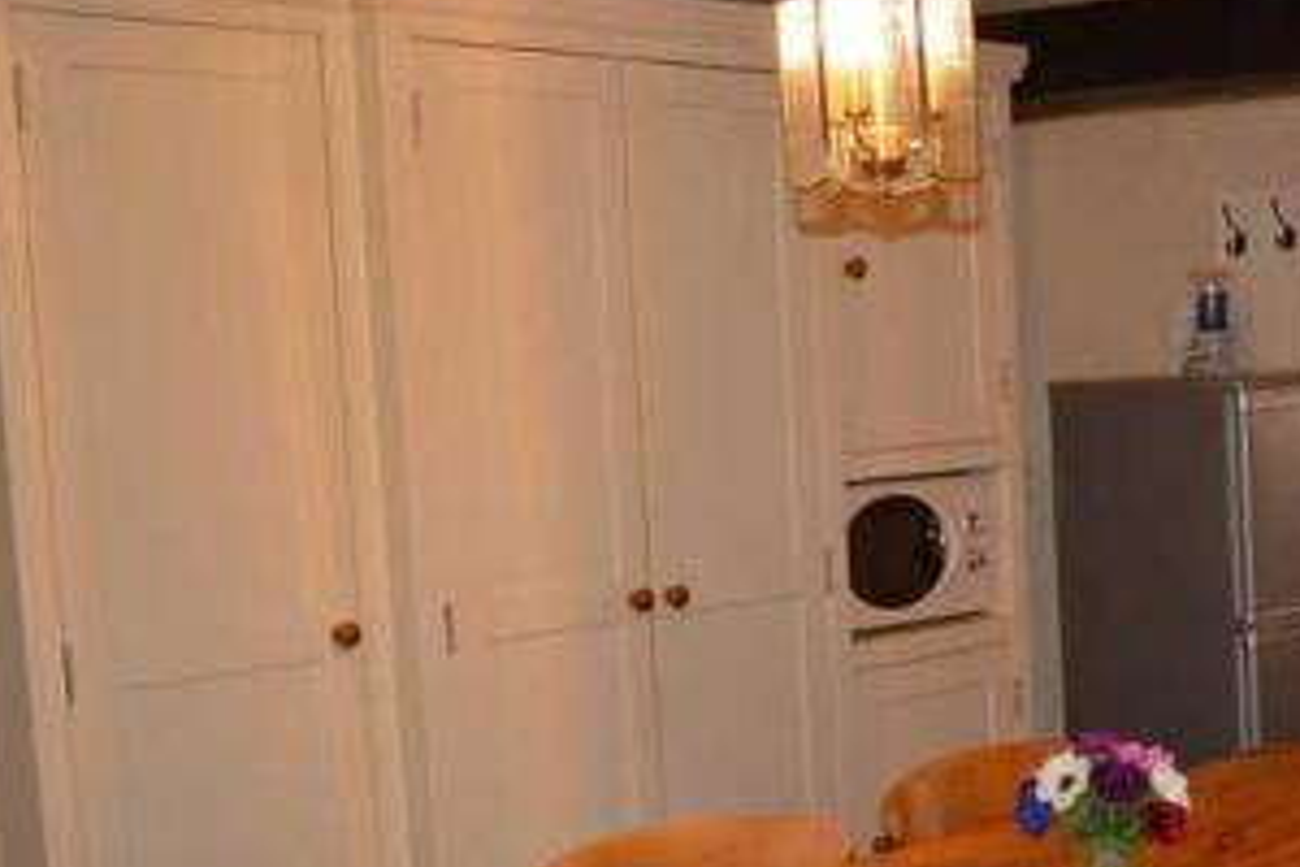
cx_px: 1291
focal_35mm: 59
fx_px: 2130
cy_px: 633
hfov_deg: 31.5
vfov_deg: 22.8
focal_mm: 18
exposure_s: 1/60
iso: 500
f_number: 3.5
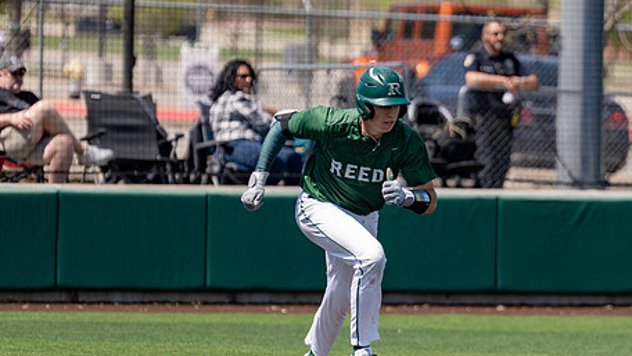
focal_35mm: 440
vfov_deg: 2.8
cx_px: 471
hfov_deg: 4.9
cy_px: 222
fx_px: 7377
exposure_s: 1/4000
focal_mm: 245
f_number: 4
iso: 320
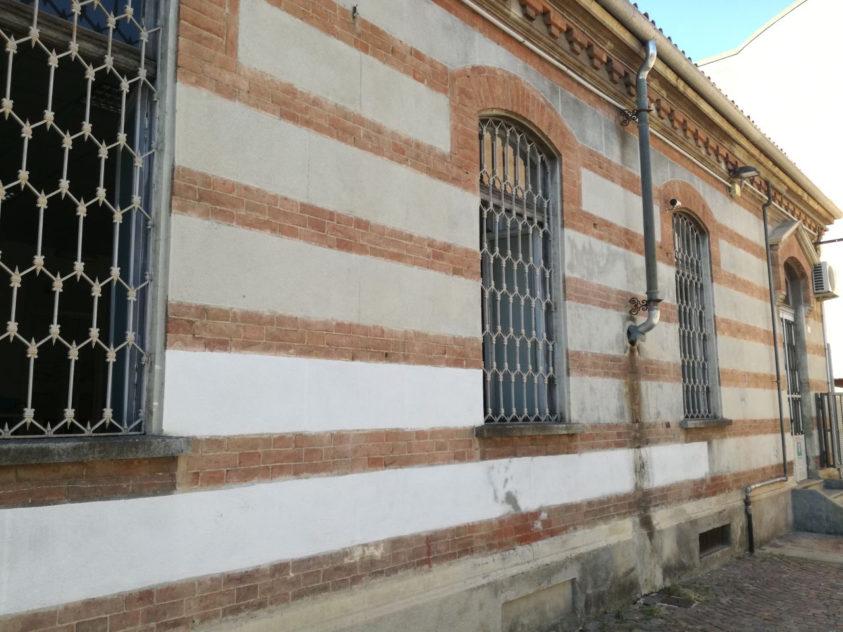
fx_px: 658
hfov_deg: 65.3
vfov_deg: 51.4
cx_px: 422
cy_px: 316
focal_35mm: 27
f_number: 2
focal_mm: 3.79
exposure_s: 1/261
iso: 50
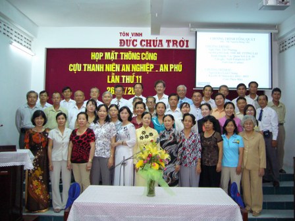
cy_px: 110
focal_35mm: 35
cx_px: 148
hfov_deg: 52.6
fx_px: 298
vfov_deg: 40.7
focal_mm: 5.8
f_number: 2.8
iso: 250
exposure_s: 1/60
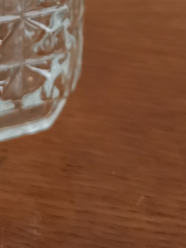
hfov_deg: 15.7
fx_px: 652
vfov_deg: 19.0
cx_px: -34
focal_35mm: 91
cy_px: -120
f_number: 1.8
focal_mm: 5.58
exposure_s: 1/20
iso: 800
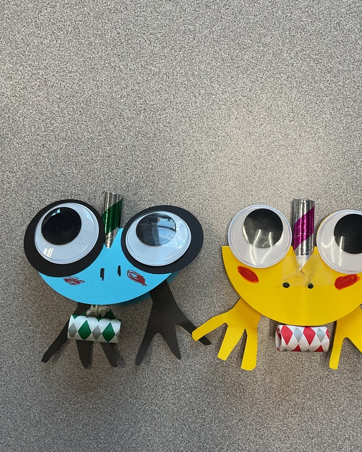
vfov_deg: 49.0
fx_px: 495
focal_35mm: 37
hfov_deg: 40.0
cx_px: 211
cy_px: 251
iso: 40
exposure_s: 1/60
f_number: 1.8
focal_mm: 3
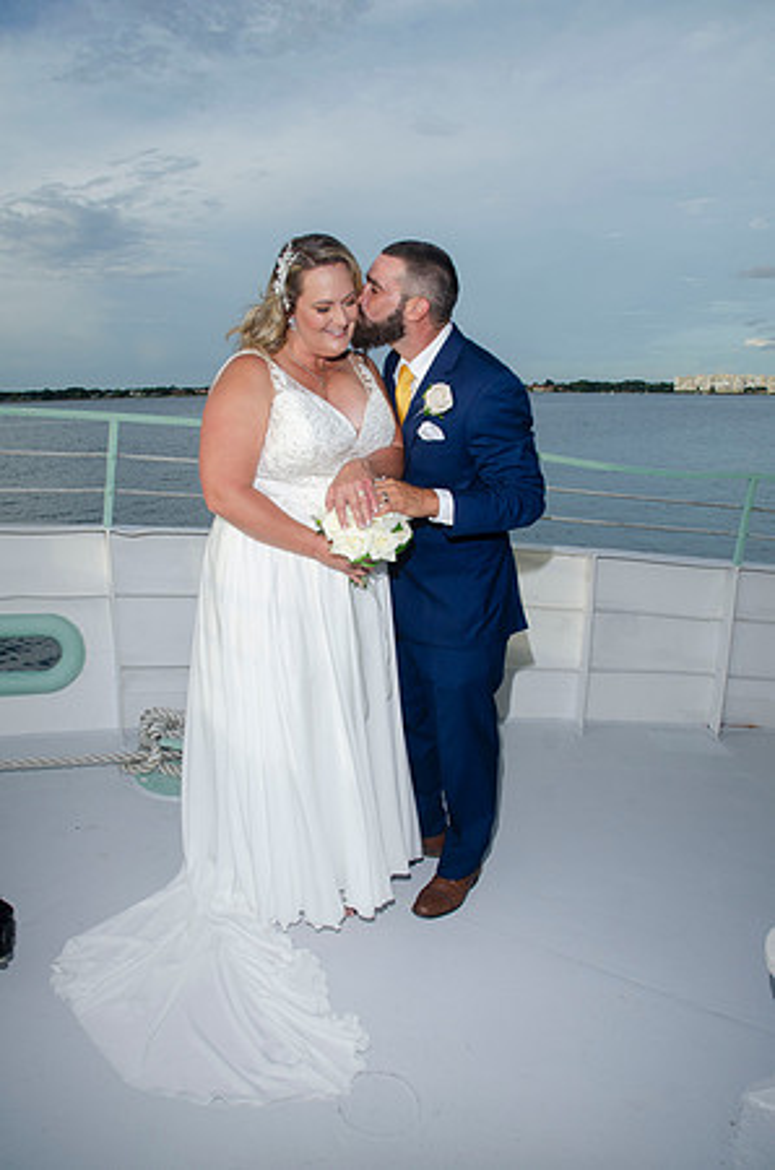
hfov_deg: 47.7
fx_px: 876
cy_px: 585
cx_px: 388
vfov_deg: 67.5
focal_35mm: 27
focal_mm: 18
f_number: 8
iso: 100
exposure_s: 1/250
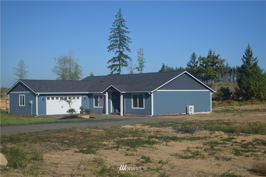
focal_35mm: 54
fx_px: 399
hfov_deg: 36.9
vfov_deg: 25.1
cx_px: 133
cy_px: 88
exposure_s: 1/2500
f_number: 4.8
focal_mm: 36
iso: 200
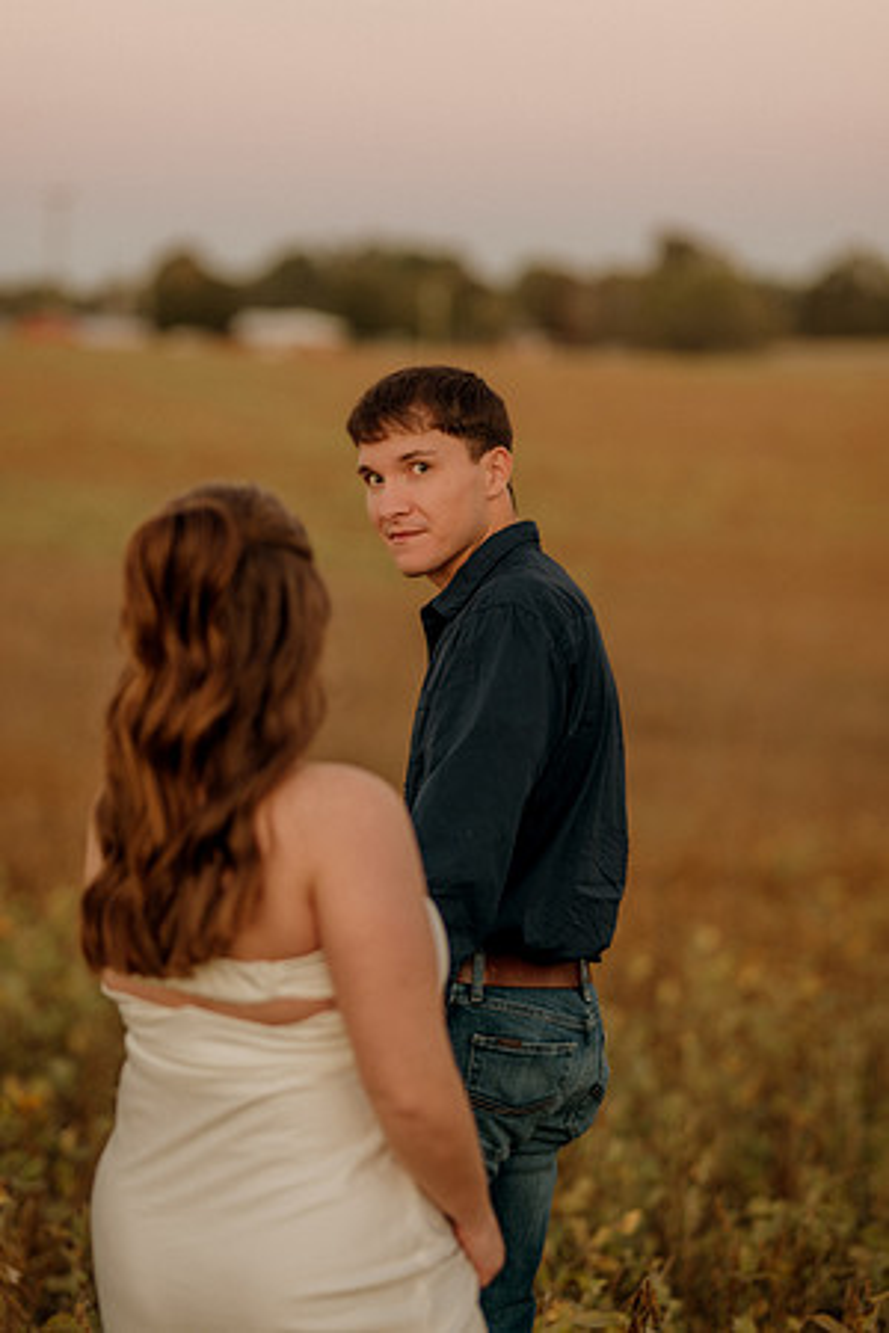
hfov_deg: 16.1
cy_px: 666
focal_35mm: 85
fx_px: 3148
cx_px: 444
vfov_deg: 23.9
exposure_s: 1/125
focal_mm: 85
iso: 200
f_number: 1.8
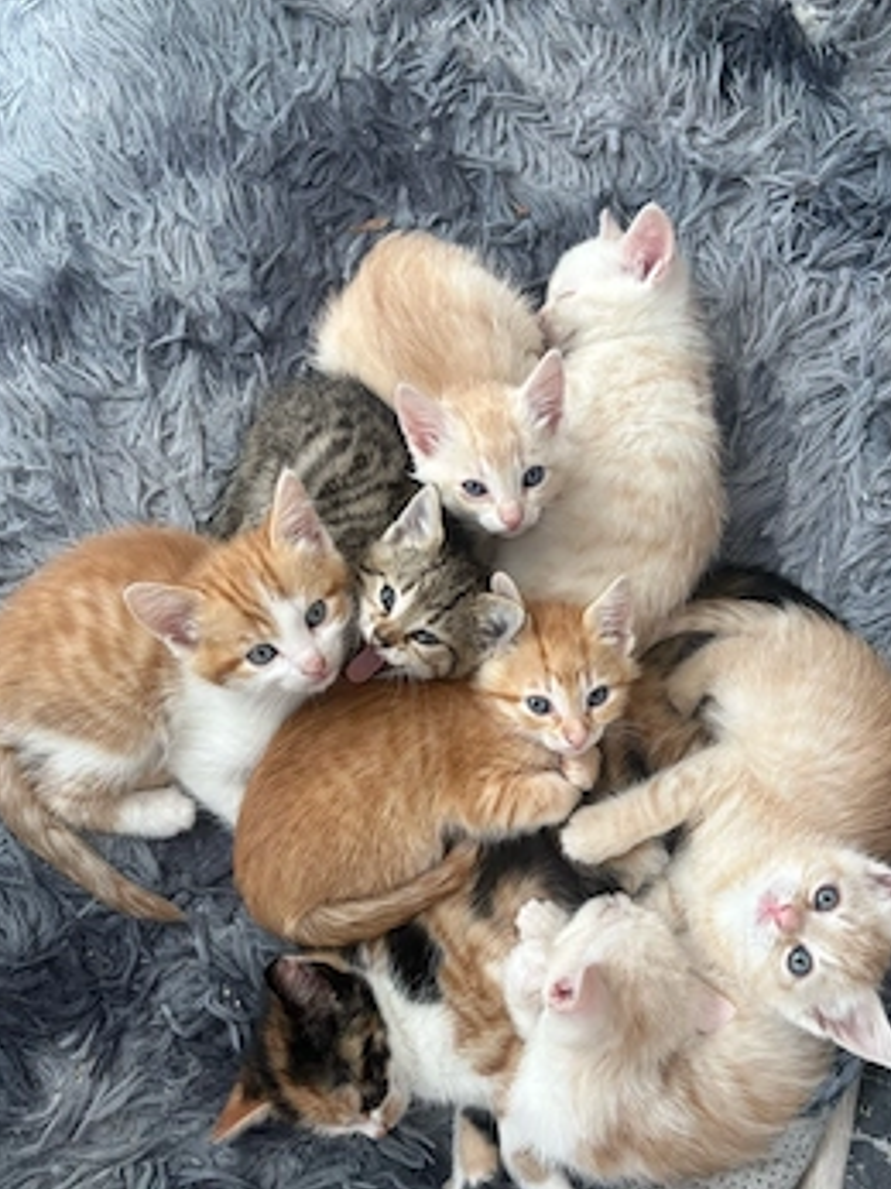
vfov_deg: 59.9
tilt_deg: -75.6
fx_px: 1030
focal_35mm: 30
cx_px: 459
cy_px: 644
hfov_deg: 46.8
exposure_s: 1/73
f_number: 1.6
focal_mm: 5.96
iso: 125
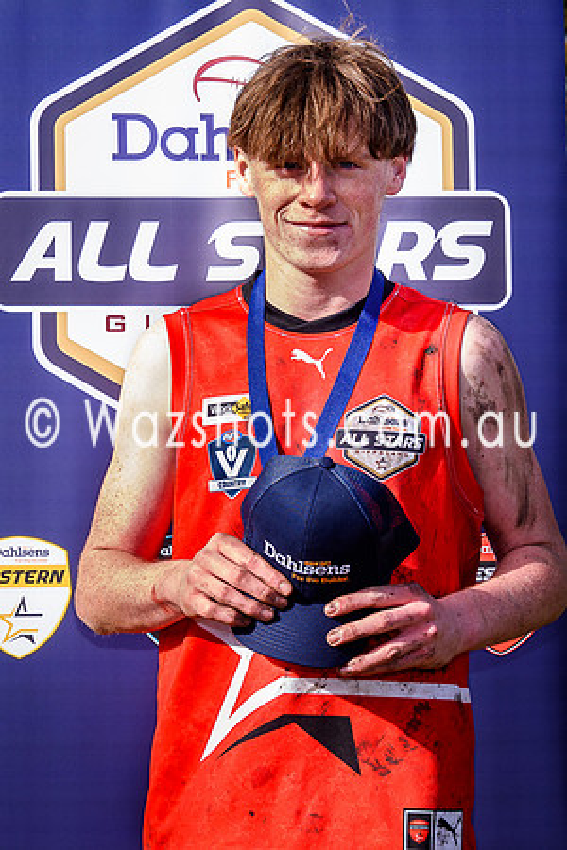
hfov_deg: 10.2
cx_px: 170
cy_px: 409
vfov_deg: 15.2
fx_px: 3183
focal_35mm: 135
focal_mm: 38
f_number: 5.6
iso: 100
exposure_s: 1/160
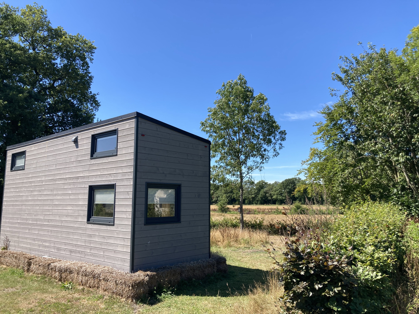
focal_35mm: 28
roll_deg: -0.1
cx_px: 210
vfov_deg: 49.7
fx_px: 339
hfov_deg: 63.4
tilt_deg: +8.5
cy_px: 157
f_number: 1.8
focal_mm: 3.99
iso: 20
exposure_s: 1/1171
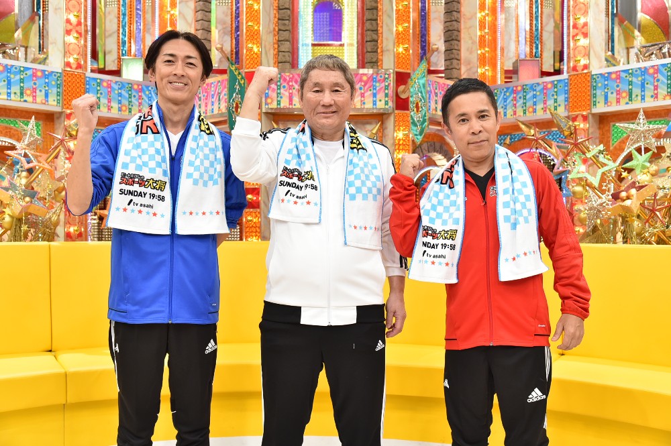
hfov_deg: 50.7
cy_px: 223
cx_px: 336
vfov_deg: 35.0
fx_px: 708
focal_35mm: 38
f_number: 5.6
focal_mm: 38
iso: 2500
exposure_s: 1/320
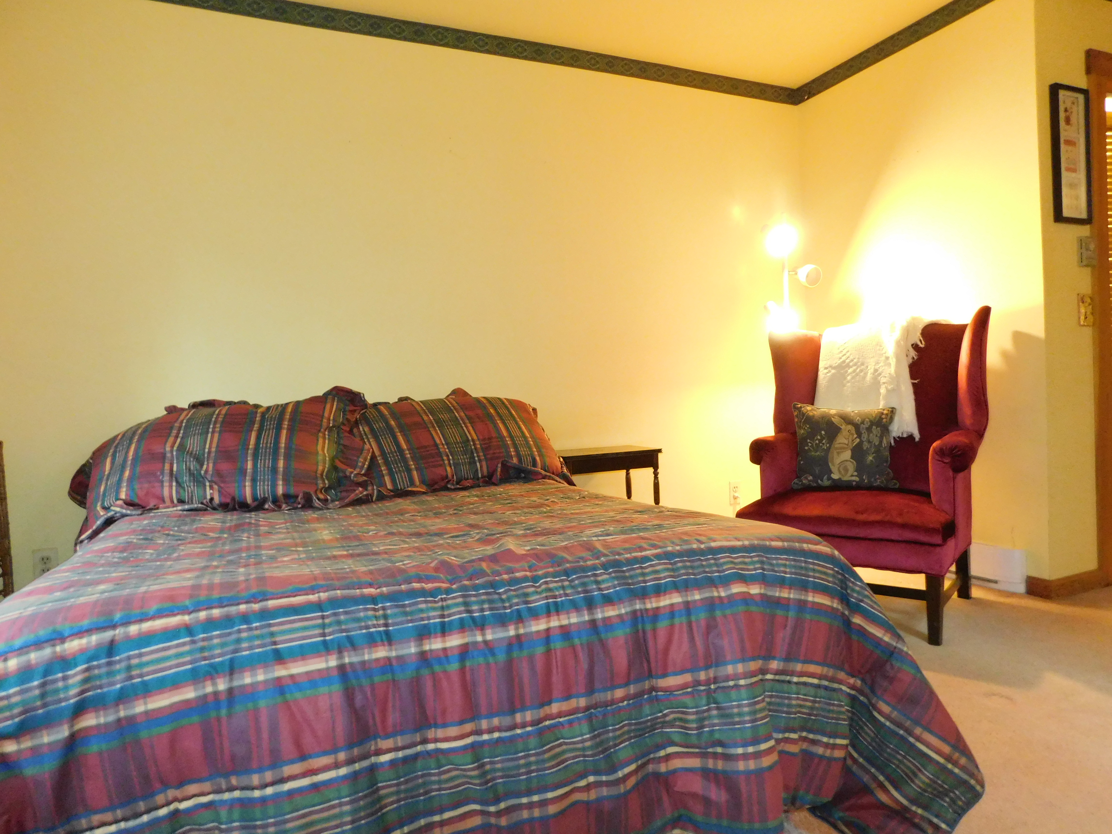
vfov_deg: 58.9
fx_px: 739
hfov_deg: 73.9
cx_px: 556
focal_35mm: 23
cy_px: 417
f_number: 3
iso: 800
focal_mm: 4
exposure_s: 1/15
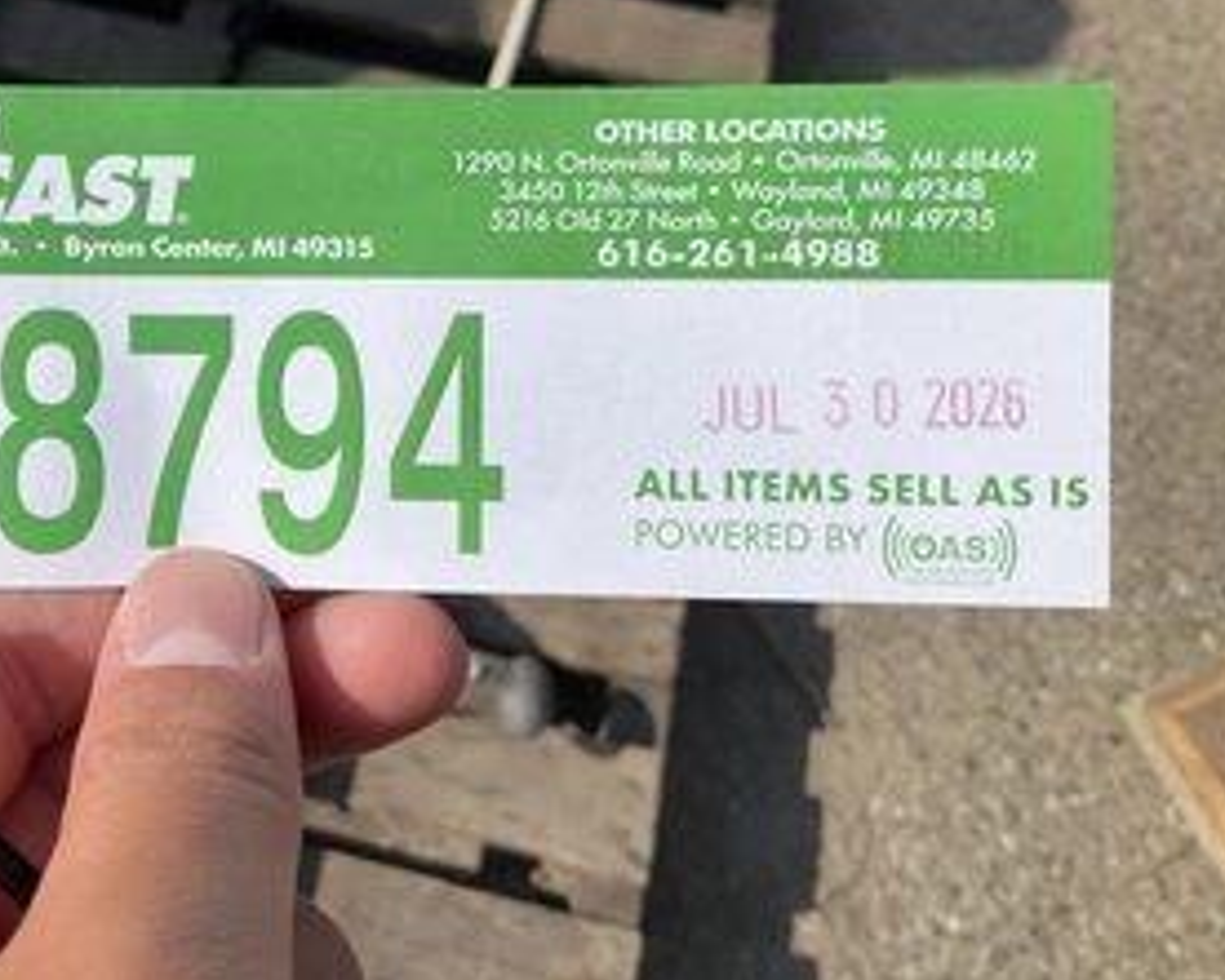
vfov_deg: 36.1
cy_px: 324
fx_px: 1487
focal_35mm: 41
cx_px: 368
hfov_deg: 43.9
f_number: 1.8
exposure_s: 1/4405
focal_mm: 3
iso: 25
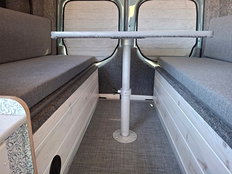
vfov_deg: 54.9
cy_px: 87
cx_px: 116
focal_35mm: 25
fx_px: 168
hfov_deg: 69.4
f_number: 1.8
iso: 200
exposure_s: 1/60
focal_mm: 4.69
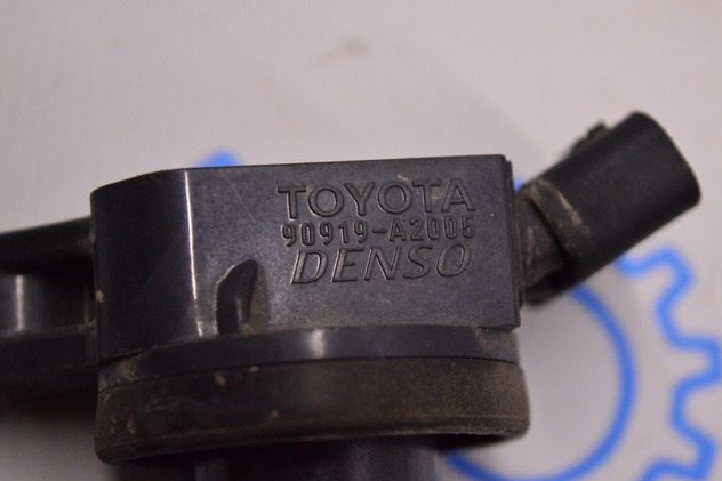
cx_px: 364
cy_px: 242
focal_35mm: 84
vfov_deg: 16.3
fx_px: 1674
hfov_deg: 24.3
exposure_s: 1/320
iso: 3200
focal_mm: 55
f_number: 5.6
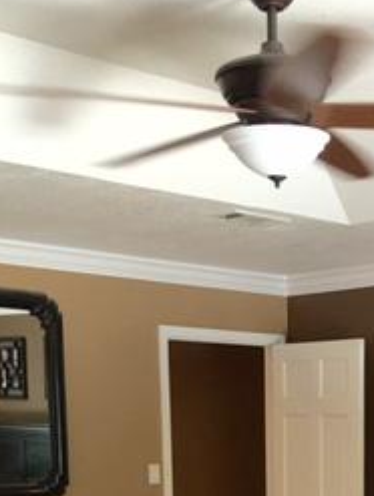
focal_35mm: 75
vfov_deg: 23.6
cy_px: 600
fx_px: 1078
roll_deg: -0.8
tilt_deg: -8.2
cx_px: 380
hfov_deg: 19.1
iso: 40
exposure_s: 1/15
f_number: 2.2
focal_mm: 4.15
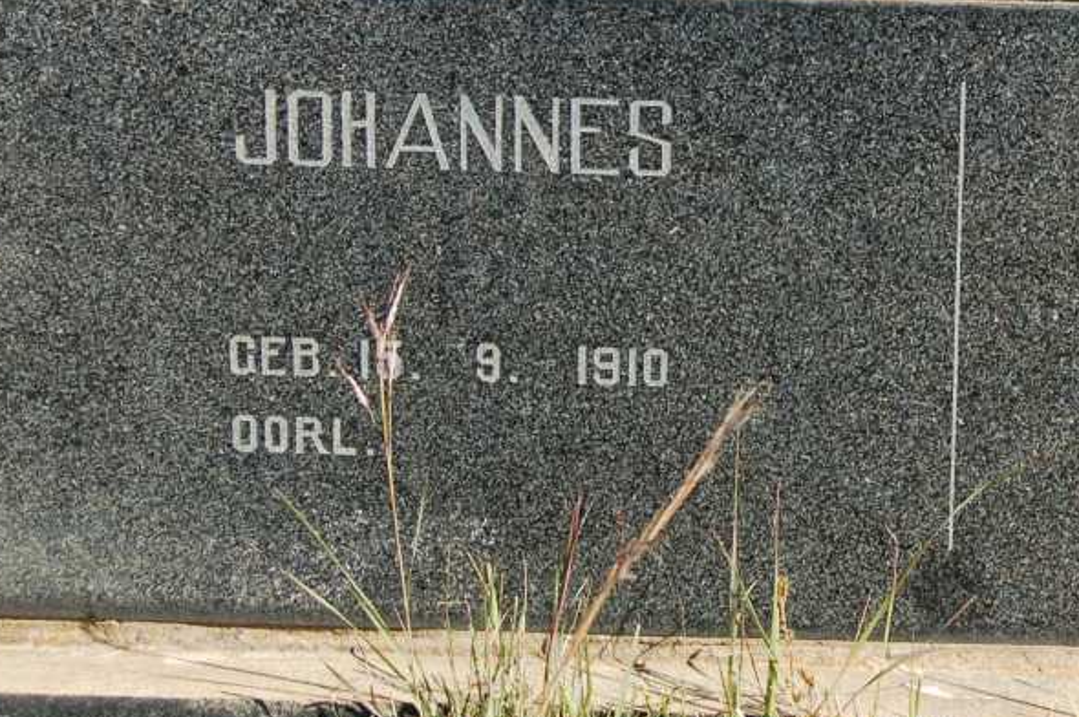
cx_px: 982
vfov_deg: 11.7
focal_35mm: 116
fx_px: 3473
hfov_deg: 17.4
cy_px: 39
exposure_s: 1/250
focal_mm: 38
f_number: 6.3
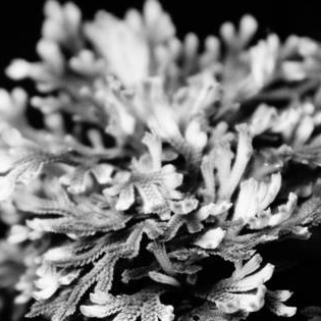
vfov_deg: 9.8
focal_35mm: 178
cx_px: 150
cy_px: 220
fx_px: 1868
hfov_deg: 9.8
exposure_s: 1/100
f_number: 5.6
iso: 800
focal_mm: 55
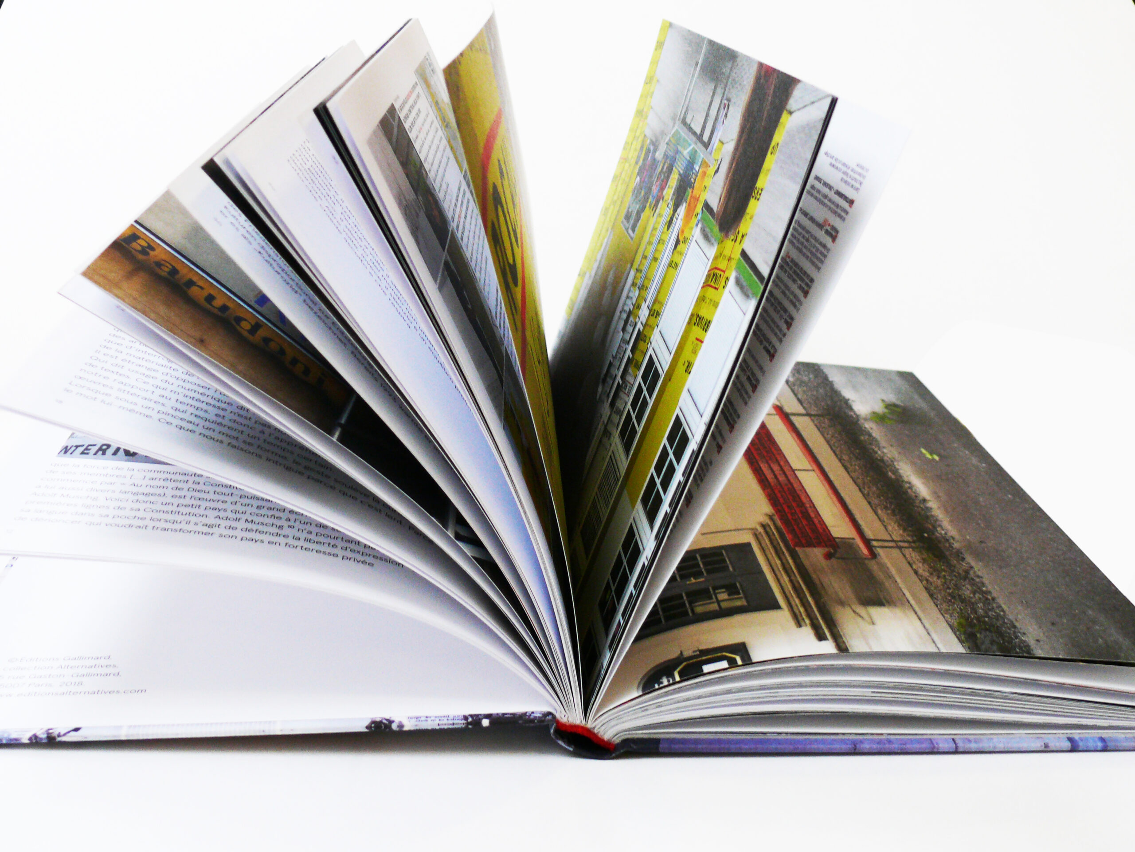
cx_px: 568
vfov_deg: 38.7
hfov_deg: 50.1
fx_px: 1213
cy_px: 426
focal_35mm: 37
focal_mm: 7.9
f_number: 2.8
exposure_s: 1/40
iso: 100
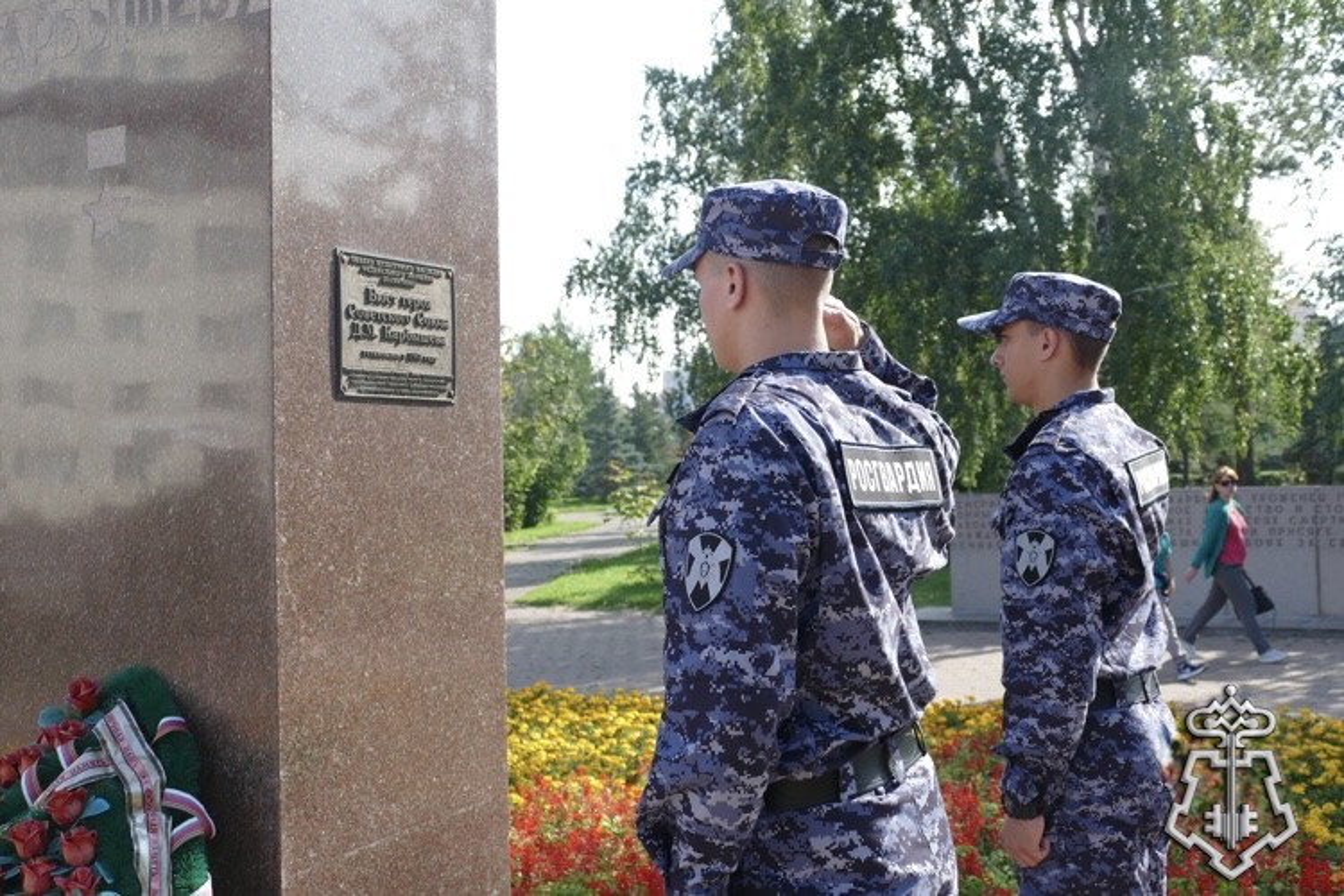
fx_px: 1680
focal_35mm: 45
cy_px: 448
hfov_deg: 43.6
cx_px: 672
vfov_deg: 29.9
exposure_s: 1/640
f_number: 3.2
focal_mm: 16.24
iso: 125
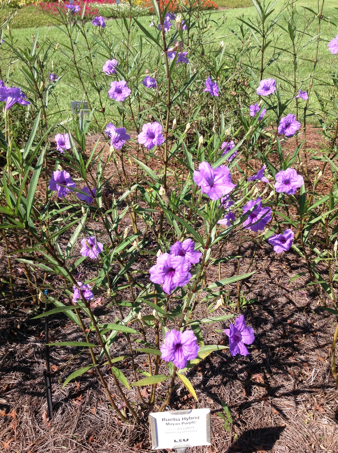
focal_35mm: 35
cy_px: 226
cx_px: 169
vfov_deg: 52.7
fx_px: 457
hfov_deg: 40.6
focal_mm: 4.28
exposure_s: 1/1008
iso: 50
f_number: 2.4
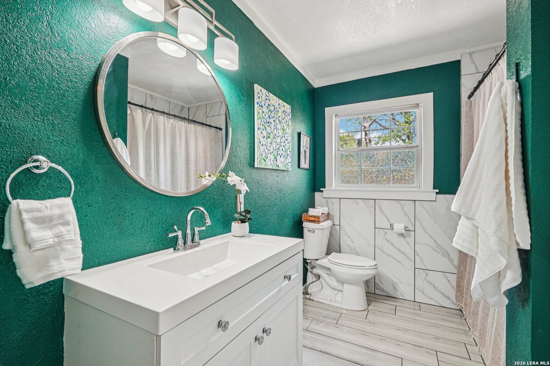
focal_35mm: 16
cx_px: 275
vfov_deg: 73.7
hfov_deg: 96.7
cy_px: 183
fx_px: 244
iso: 400
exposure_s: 1/30
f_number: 8
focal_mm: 16
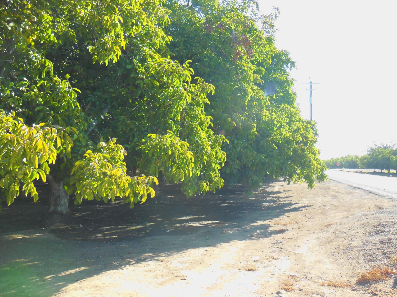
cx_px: 198
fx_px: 390
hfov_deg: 54.0
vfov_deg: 41.8
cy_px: 148
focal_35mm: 34
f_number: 3.4
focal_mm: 6.1
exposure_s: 1/320
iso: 125
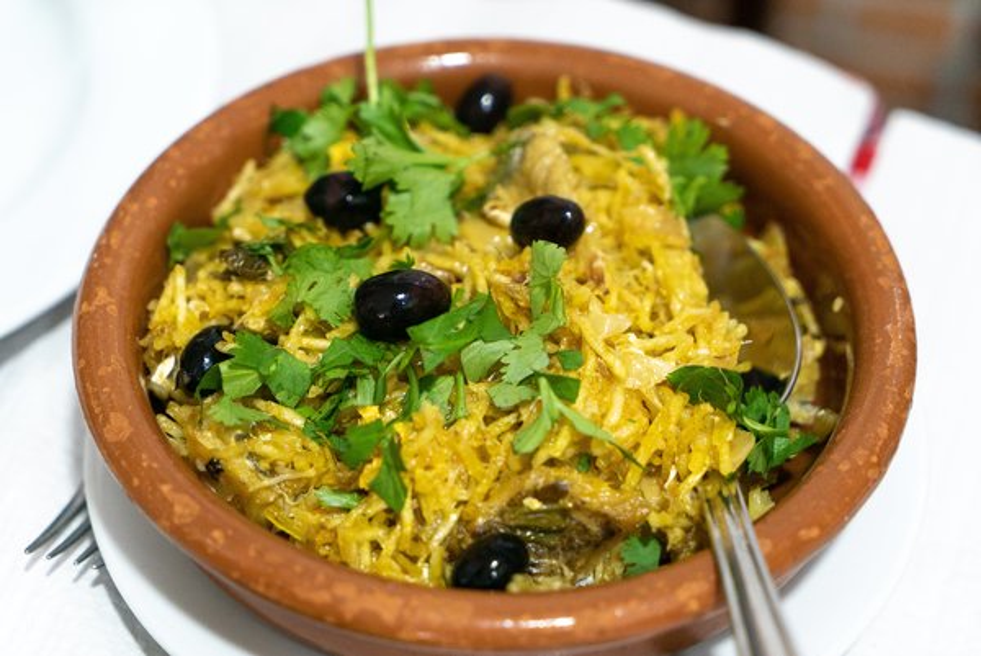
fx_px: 1909
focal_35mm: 70
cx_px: 490
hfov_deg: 28.8
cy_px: 328
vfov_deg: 19.5
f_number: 4
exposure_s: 1/100
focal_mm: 70
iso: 2000
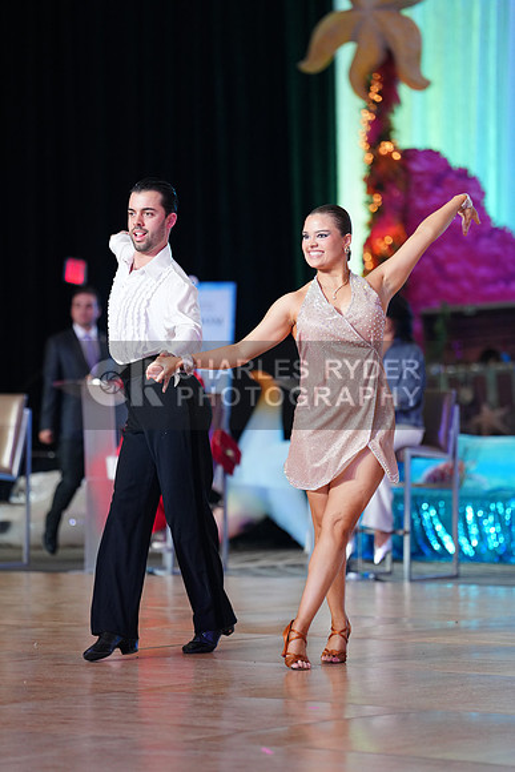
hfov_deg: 8.7
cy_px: 386
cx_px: 258
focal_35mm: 157
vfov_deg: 13.1
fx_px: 3367
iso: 1600
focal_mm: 157
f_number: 2.8
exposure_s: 1/400
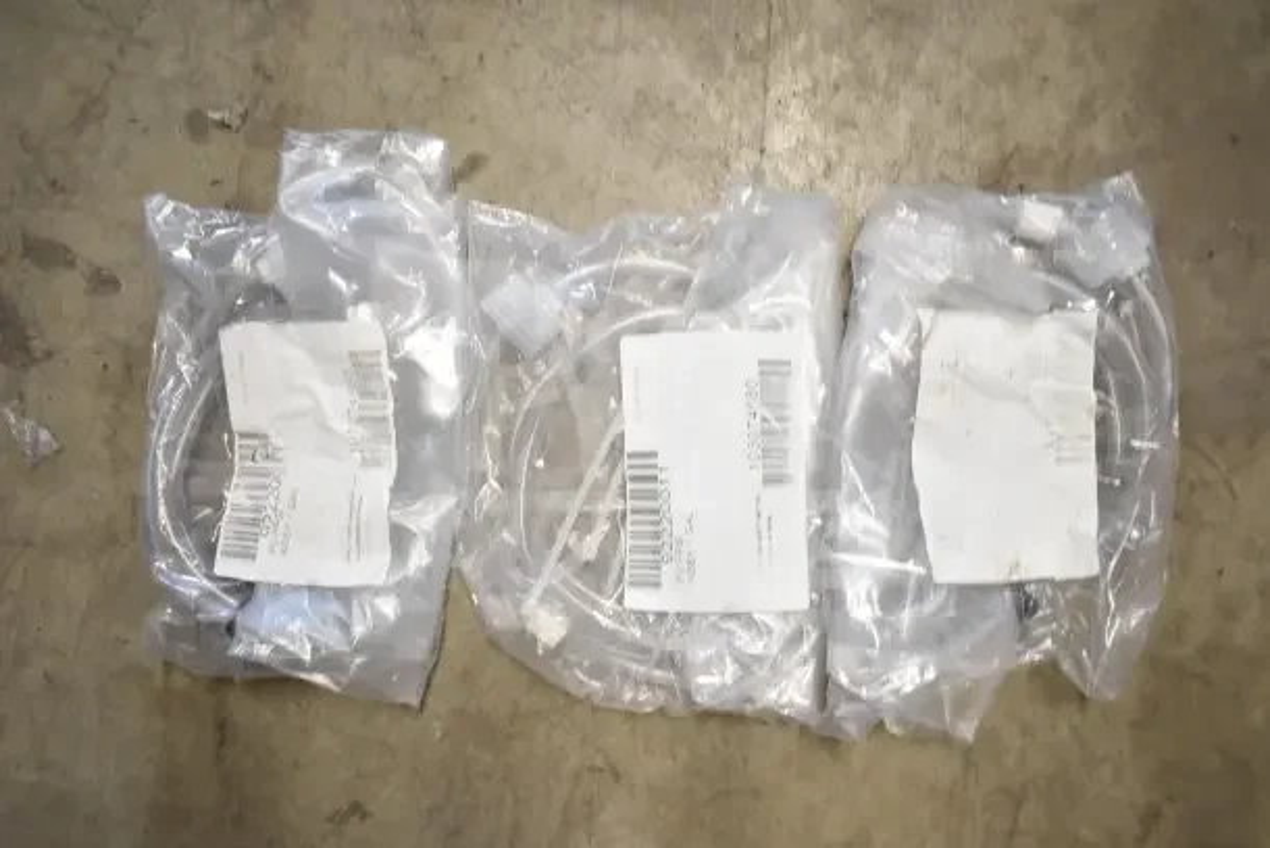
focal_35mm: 27
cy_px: 424
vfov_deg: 48.0
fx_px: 953
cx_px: 635
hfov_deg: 67.4
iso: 900
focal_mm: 18
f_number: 3.5
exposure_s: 1/30
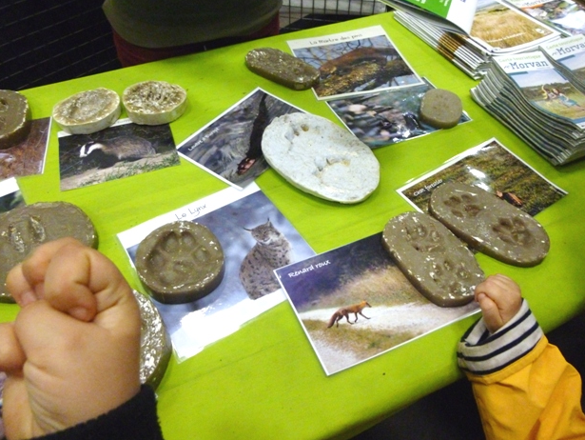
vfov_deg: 53.1
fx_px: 440
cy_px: 212
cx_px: 299
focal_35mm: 26
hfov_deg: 67.3
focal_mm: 4.5
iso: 640
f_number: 3.1
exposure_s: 1/60
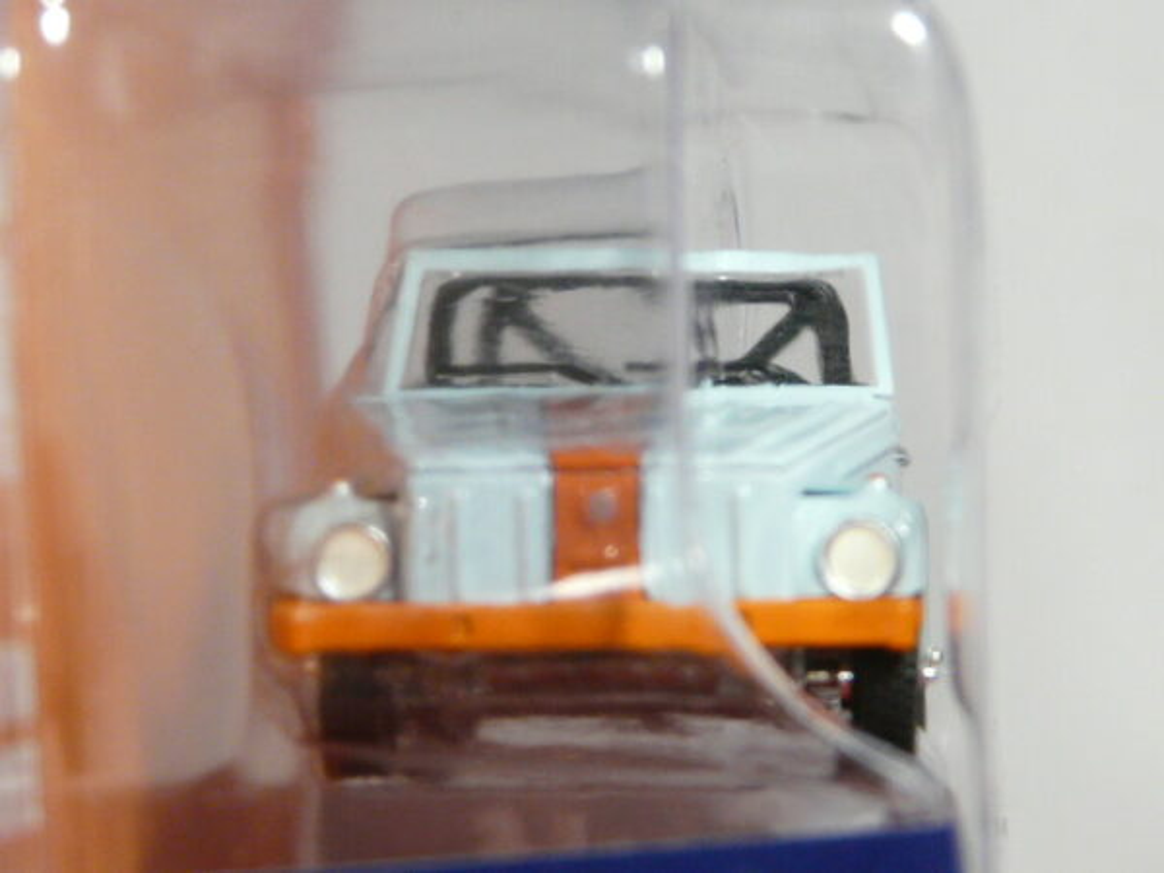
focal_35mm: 169
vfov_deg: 8.8
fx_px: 5683
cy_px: 436
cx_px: 582
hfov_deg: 11.7
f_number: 3.6
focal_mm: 17.5
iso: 200
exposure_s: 1/40
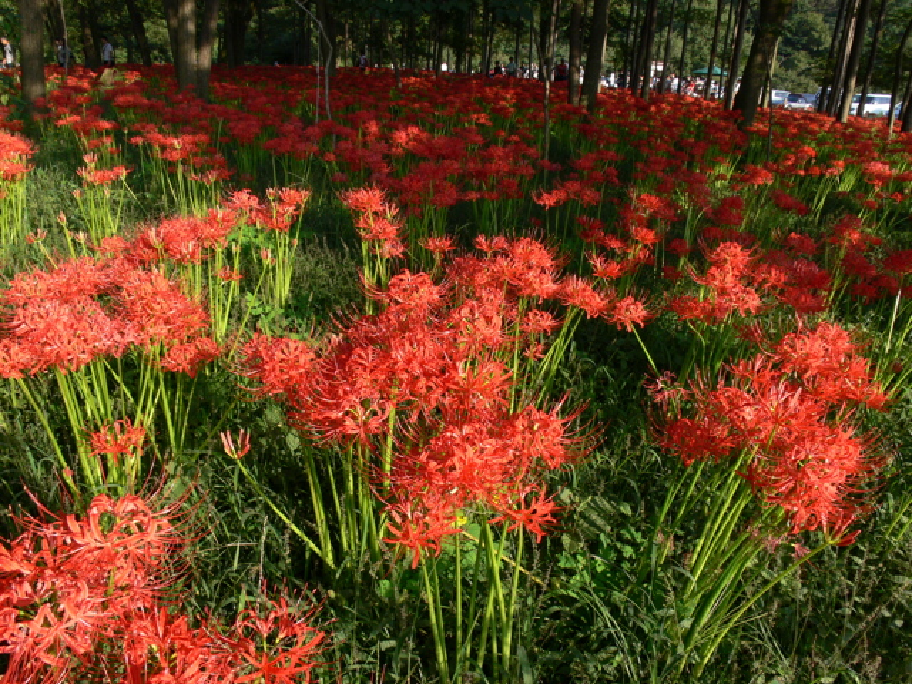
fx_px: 922
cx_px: 456
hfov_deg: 52.6
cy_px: 342
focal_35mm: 35
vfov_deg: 40.7
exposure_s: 1/125
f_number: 5.6
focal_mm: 7.4
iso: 80
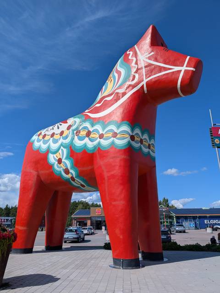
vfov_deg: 71.5
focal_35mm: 24
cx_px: 110
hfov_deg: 56.9
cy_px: 146
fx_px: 203
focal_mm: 6.9
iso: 22
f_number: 1.68
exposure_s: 1/2481
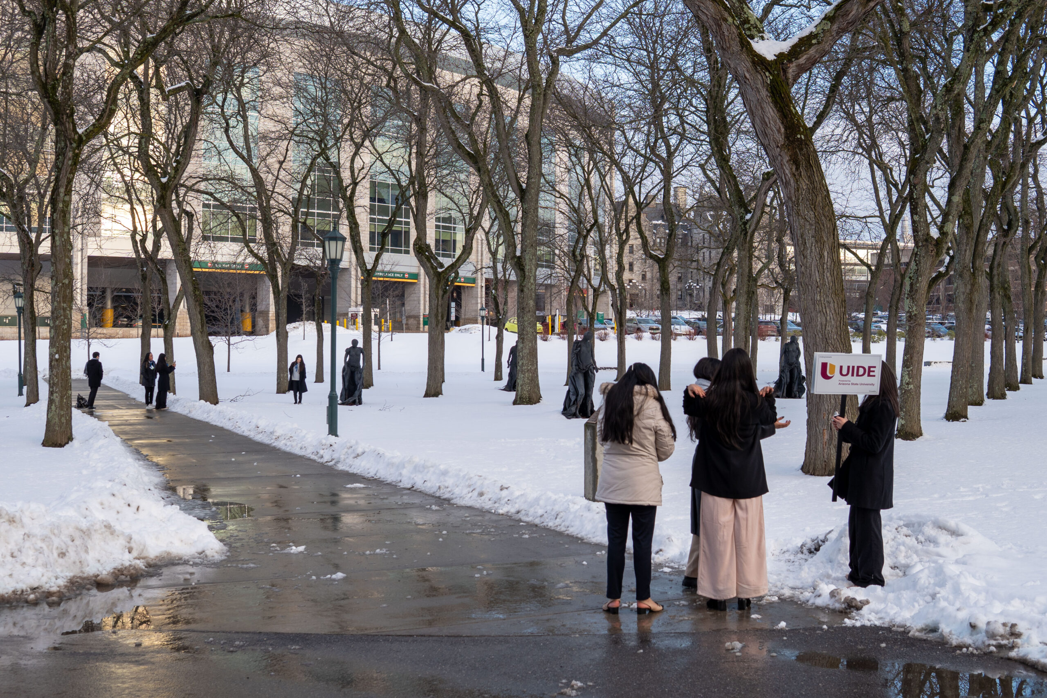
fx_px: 1309
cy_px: 349
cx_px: 524
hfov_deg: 43.6
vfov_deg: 29.9
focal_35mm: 45
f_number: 5.6
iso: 100
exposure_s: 1/125
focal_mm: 30
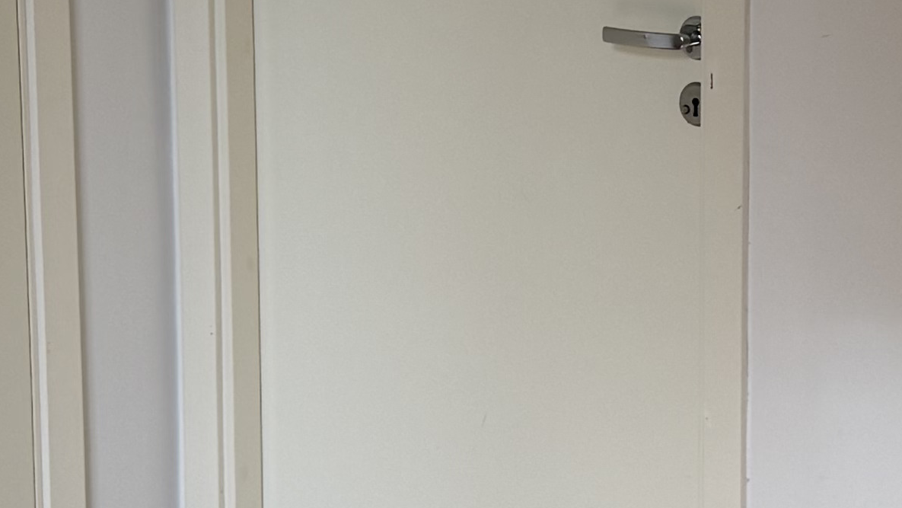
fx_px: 3014
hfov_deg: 16.7
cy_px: 207
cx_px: 894
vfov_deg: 9.6
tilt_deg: -9.9
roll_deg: -1.0
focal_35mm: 126
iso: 64
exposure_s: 1/163
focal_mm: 6.76
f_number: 1.78
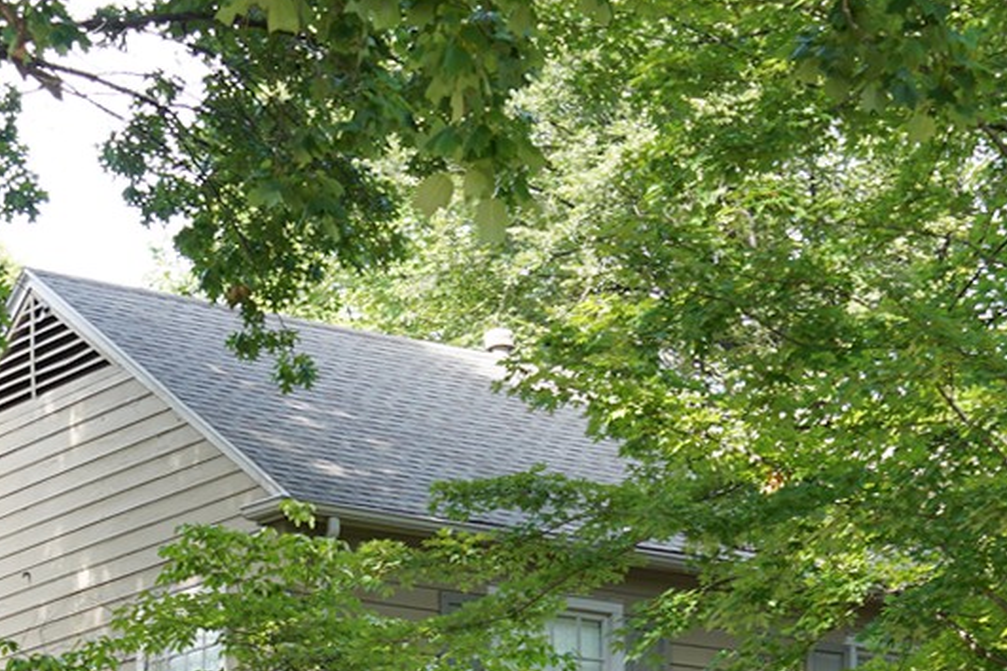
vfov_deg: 10.2
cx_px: 446
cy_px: 1179
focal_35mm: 128
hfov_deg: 16.0
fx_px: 3580
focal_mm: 34
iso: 200
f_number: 4.5
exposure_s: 1/100
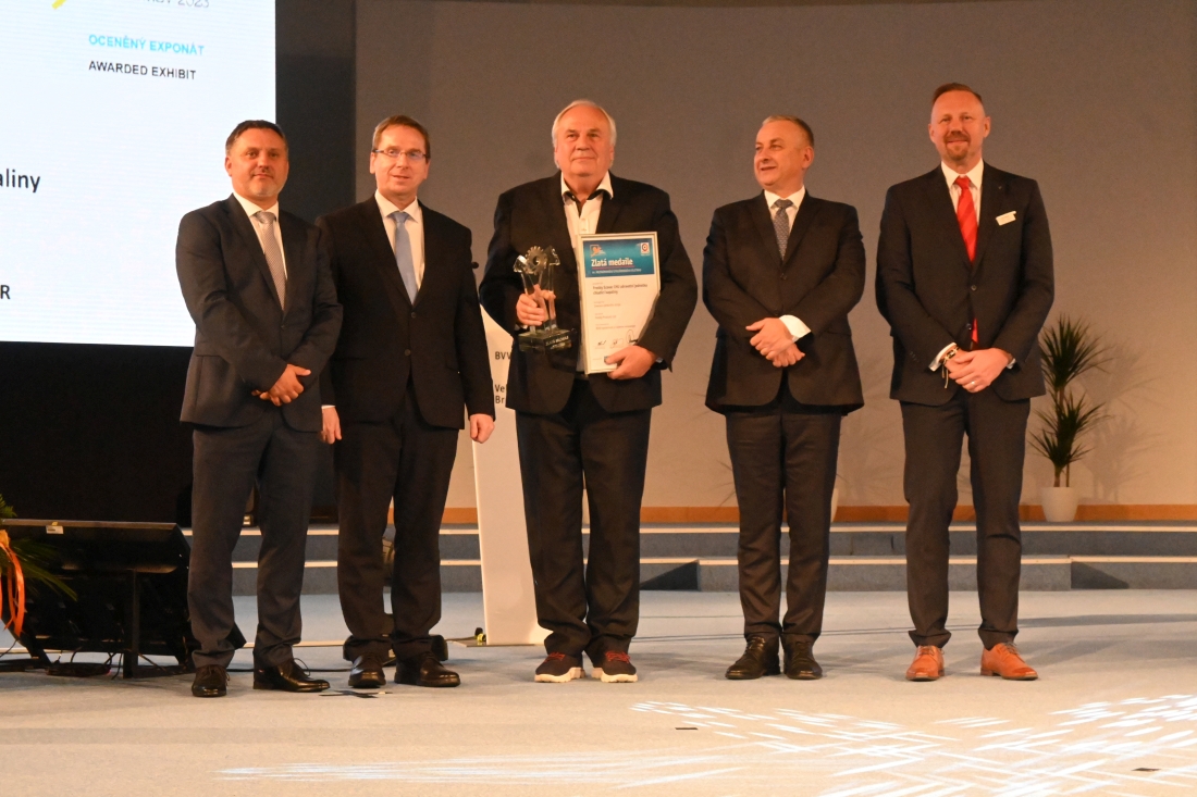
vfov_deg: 18.2
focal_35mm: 75
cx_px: 598
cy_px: 398
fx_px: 2493
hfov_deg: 27.0
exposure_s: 1/500
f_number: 6.3
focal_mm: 50
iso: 10000
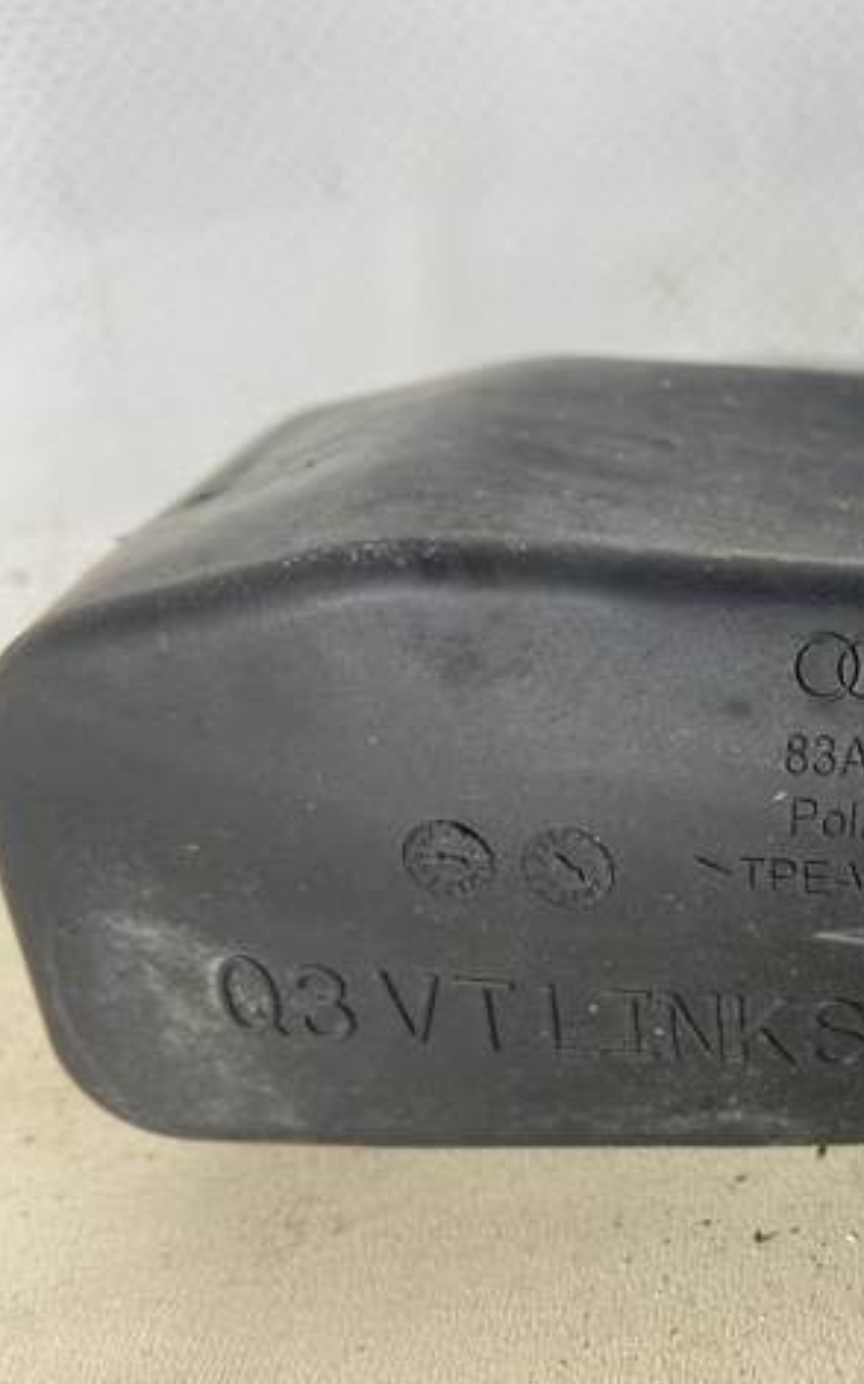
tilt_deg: -26.7
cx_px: 882
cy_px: 701
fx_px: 1358
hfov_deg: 32.3
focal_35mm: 36
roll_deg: +4.5
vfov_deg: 54.0
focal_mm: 4.25
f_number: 1.8
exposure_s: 1/100
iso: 64
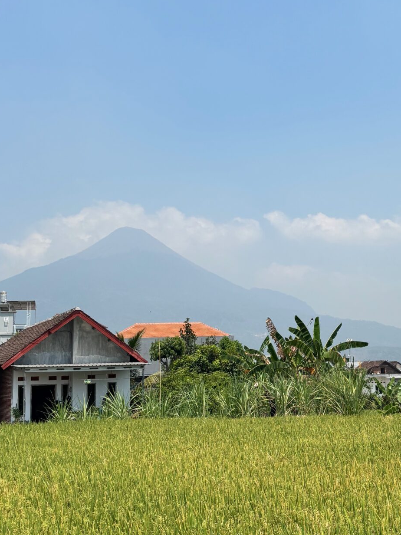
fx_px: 834
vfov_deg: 35.5
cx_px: 293
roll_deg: +0.2
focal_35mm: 54
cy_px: 240
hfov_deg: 26.7
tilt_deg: +8.2
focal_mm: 5.96
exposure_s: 1/4854
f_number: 1.6
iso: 50
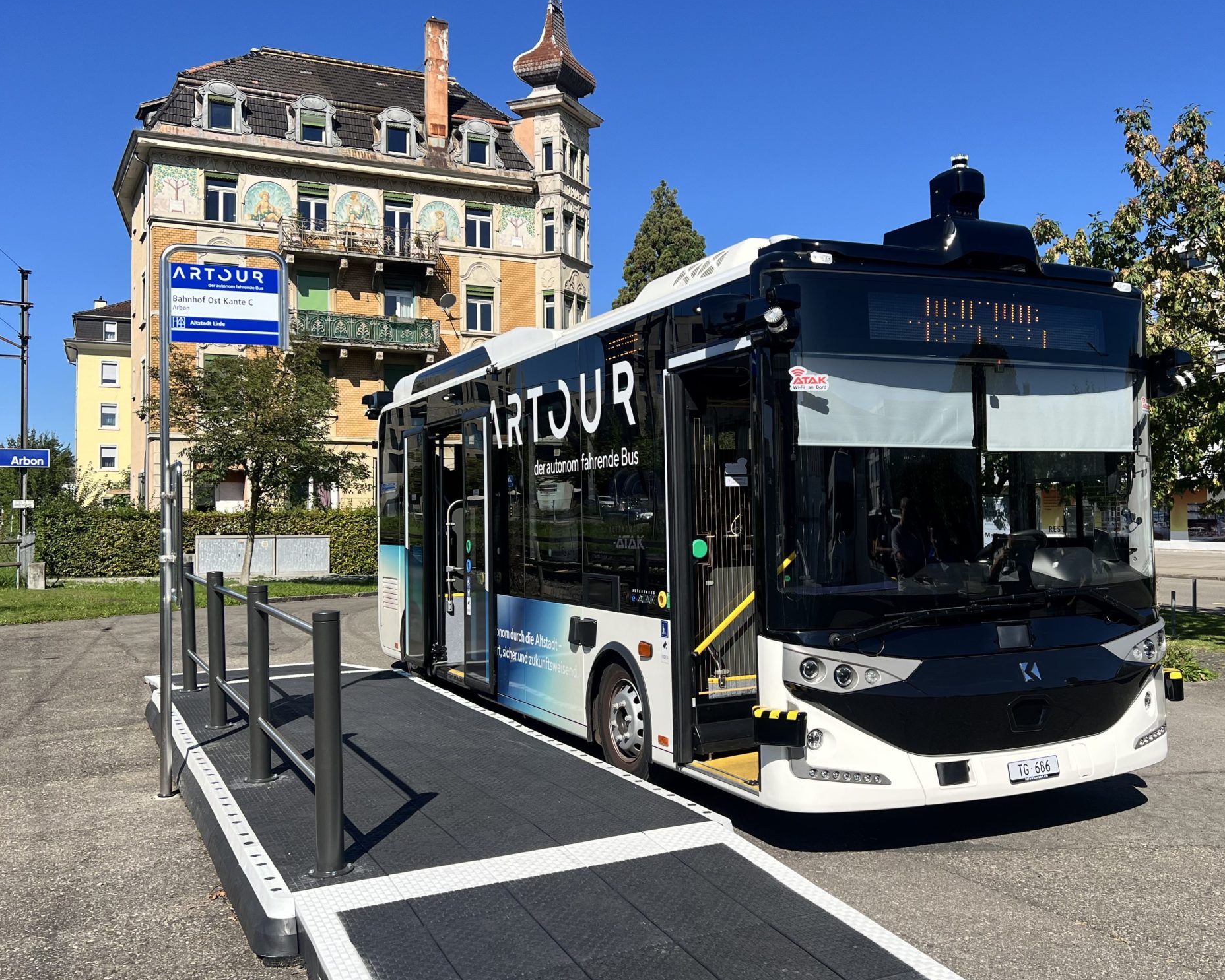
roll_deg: -0.8
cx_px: 675
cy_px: 487
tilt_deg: +2.4
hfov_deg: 62.1
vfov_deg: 51.5
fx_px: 1015
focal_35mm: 28
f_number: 1.5
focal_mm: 5.7
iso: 50
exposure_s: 1/4444
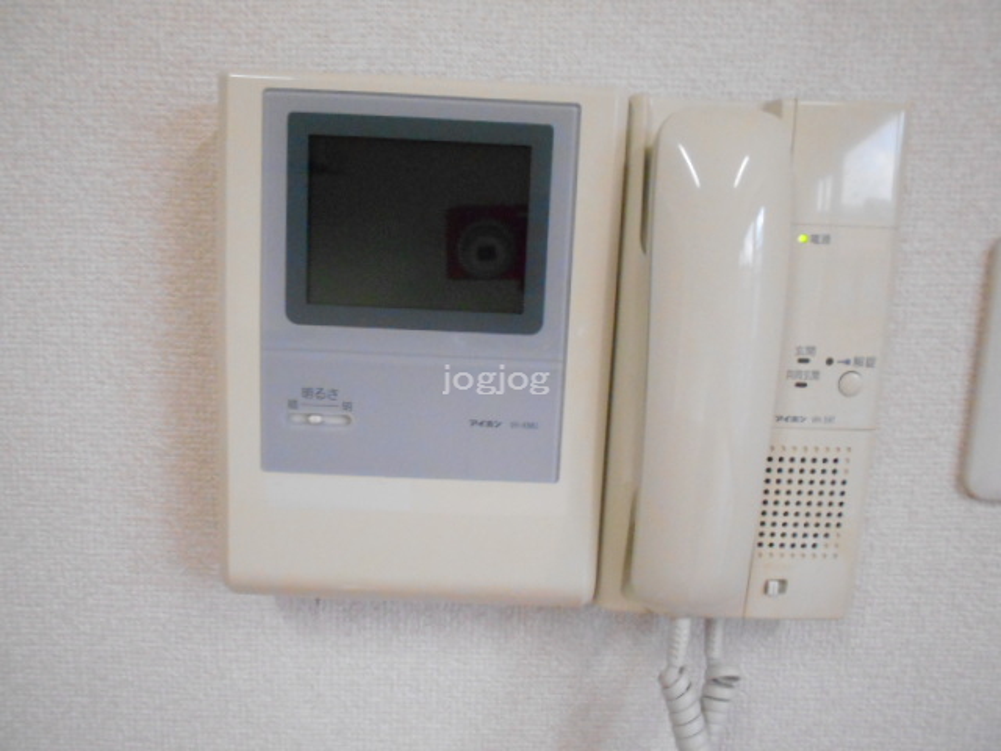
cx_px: 500
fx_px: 752
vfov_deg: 53.1
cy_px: 376
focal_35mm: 26
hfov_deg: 67.3
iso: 800
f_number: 3.2
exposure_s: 1/40
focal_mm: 4.6
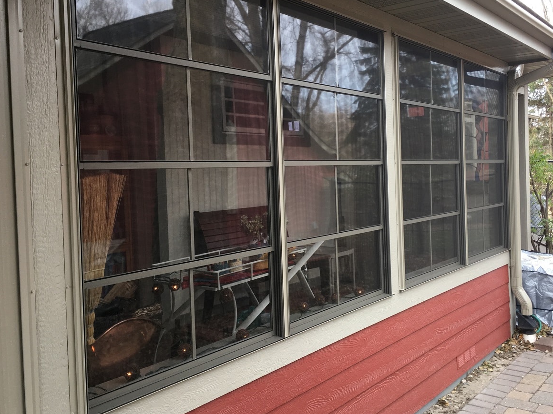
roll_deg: +1.9
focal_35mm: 35
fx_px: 559
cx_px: 301
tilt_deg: -1.3
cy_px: 185
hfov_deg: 52.6
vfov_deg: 40.6
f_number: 2.2
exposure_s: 1/60
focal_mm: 4.15
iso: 32
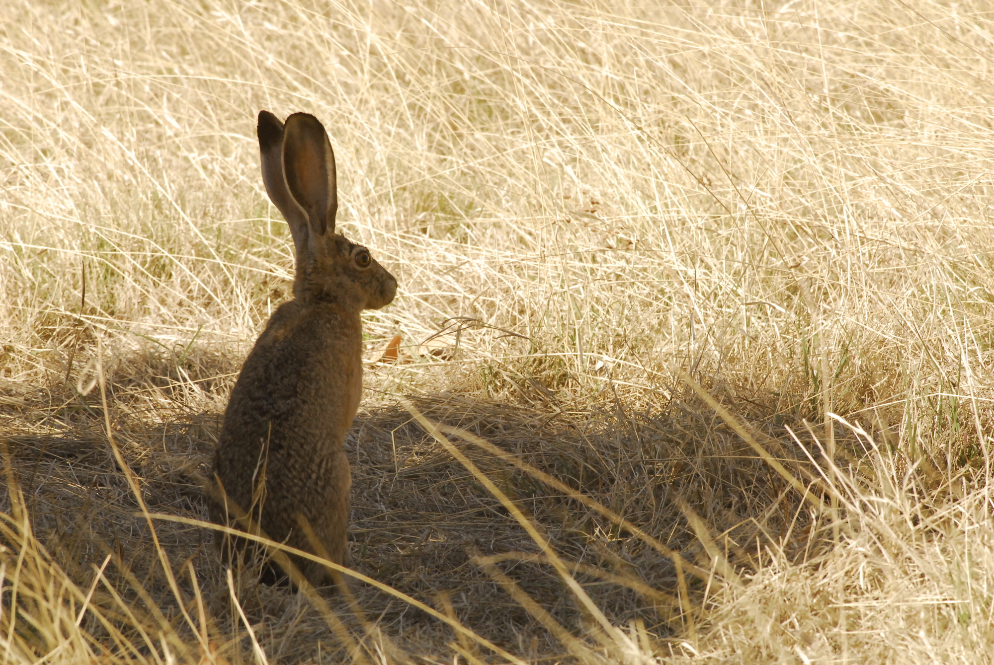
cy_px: 332
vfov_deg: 2.2
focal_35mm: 630
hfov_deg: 3.3
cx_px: 497
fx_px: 17416
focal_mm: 420
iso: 800
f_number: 11
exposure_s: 1/500
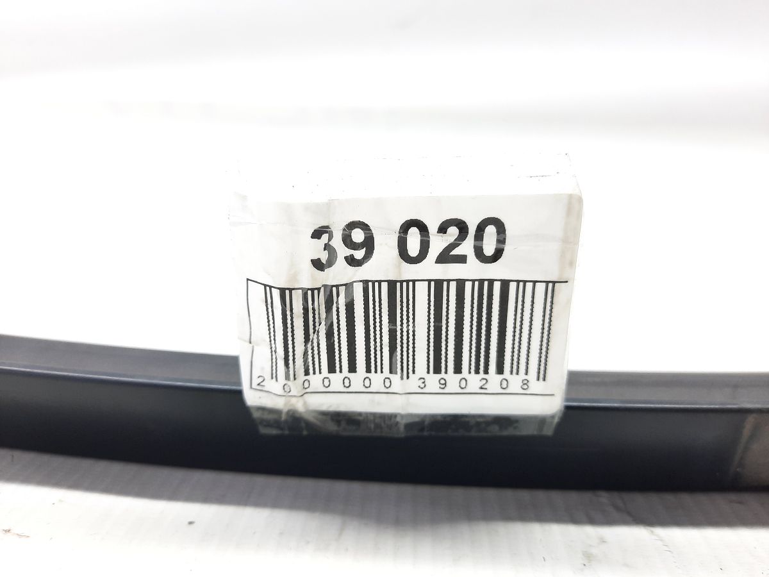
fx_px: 555
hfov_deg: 69.4
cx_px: 384
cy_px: 288
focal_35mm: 25
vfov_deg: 54.9
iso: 200
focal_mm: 4.6
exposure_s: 1/50
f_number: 2
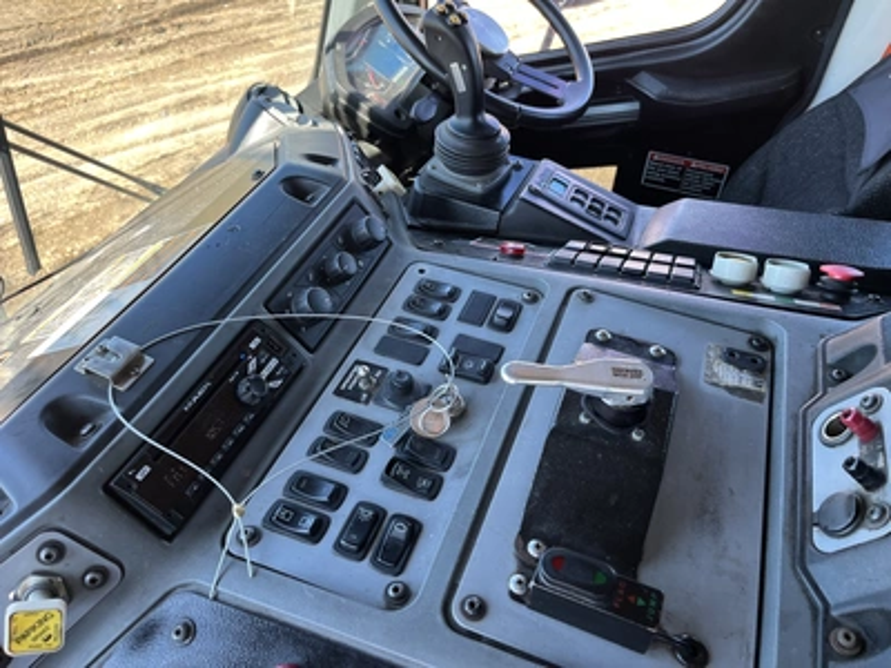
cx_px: 446
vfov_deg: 53.1
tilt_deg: -43.6
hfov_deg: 67.3
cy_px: 334
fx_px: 669
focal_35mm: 26
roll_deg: -2.9
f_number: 1.6
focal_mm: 5.1
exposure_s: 1/121
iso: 80
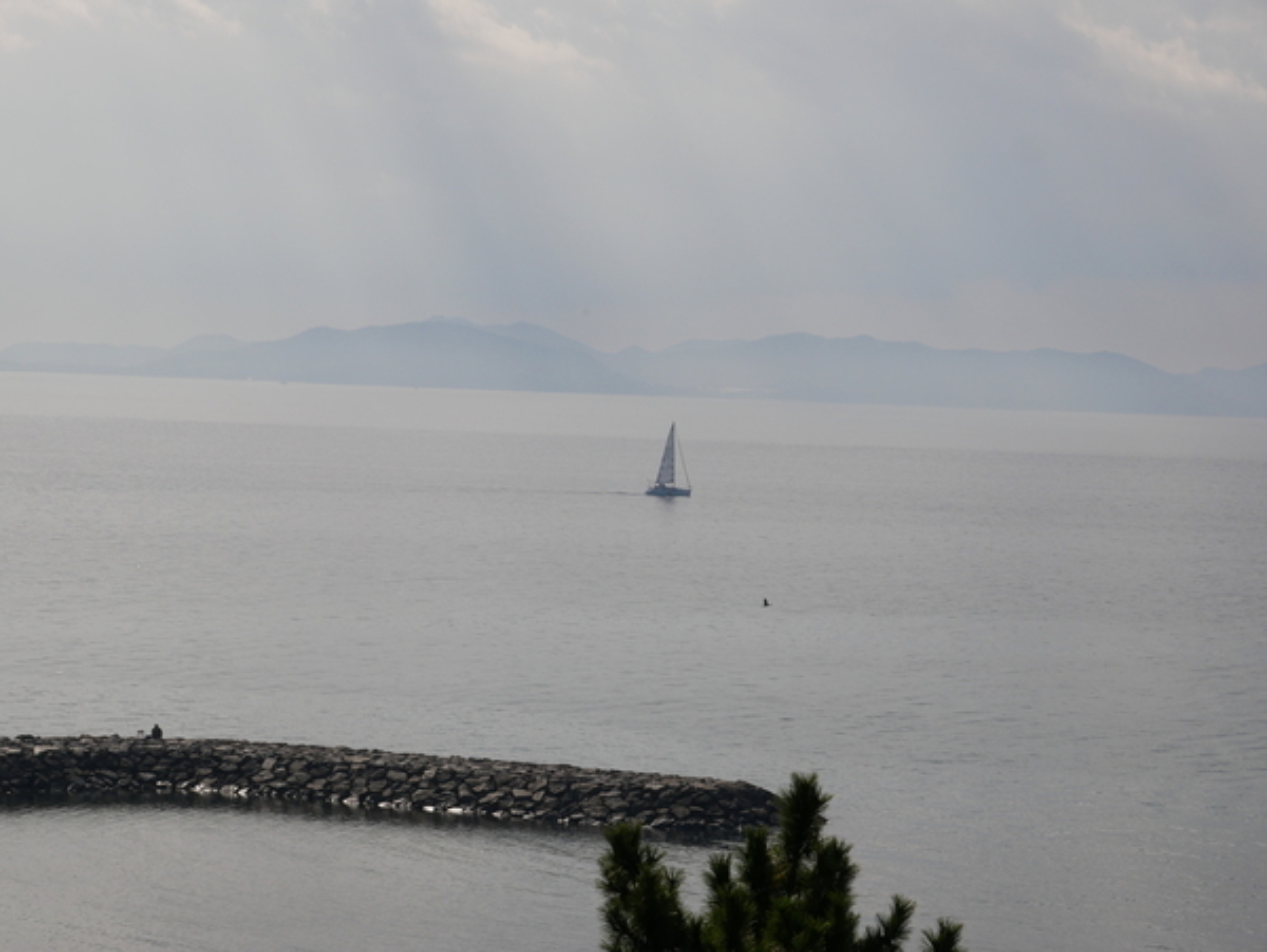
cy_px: 476
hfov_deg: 16.4
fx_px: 4396
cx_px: 634
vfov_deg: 12.4
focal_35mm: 120
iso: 200
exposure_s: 1/800
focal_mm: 60
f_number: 11
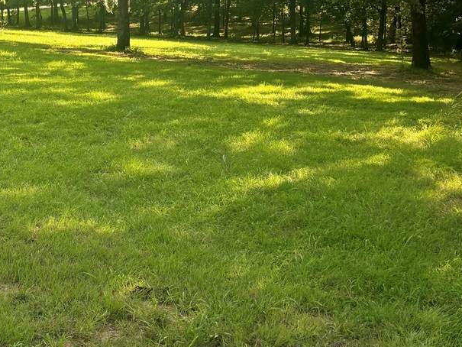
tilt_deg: -4.1
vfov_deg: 26.0
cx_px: -8
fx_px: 734
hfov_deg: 32.0
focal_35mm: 55
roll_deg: +0.0
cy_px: 57
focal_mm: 5.96
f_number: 1.6
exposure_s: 1/287
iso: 50
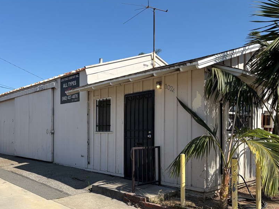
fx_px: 266
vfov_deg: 42.6
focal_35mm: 33
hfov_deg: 55.0
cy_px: 130
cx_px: 114
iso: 50
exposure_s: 1/3279
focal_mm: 5.96
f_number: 1.6
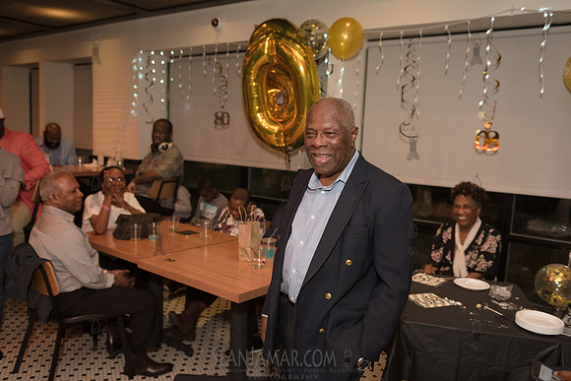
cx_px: 286
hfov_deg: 60.3
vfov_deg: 42.3
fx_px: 492
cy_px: 190
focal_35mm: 31
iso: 1250
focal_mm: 31
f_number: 3.5
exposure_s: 1/400
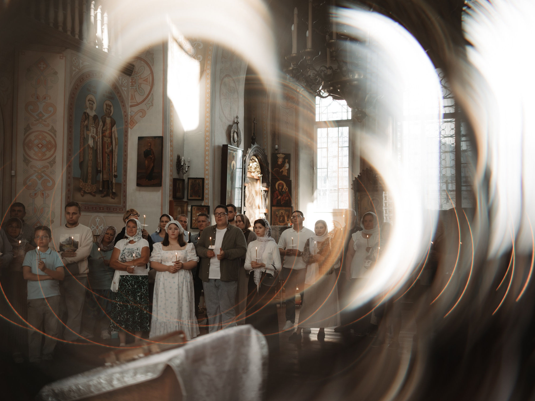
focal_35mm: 38
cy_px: 200
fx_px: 587
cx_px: 277
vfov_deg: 37.7
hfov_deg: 49.0
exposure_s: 1/320
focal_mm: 35
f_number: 2
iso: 320
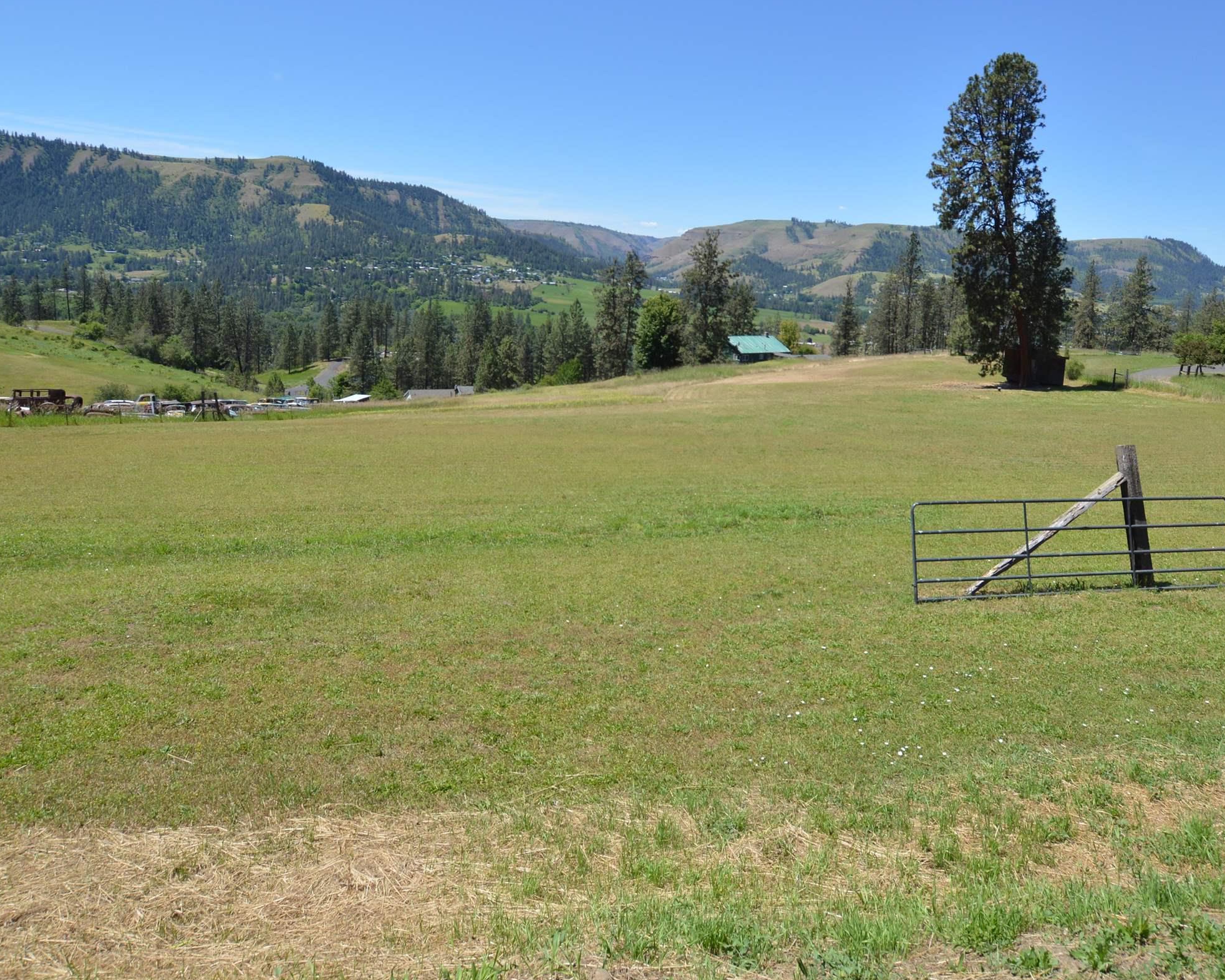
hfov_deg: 74.8
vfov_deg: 62.2
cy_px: 363
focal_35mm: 22
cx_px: 673
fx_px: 798
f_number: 8
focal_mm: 10
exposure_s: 1/250
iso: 100
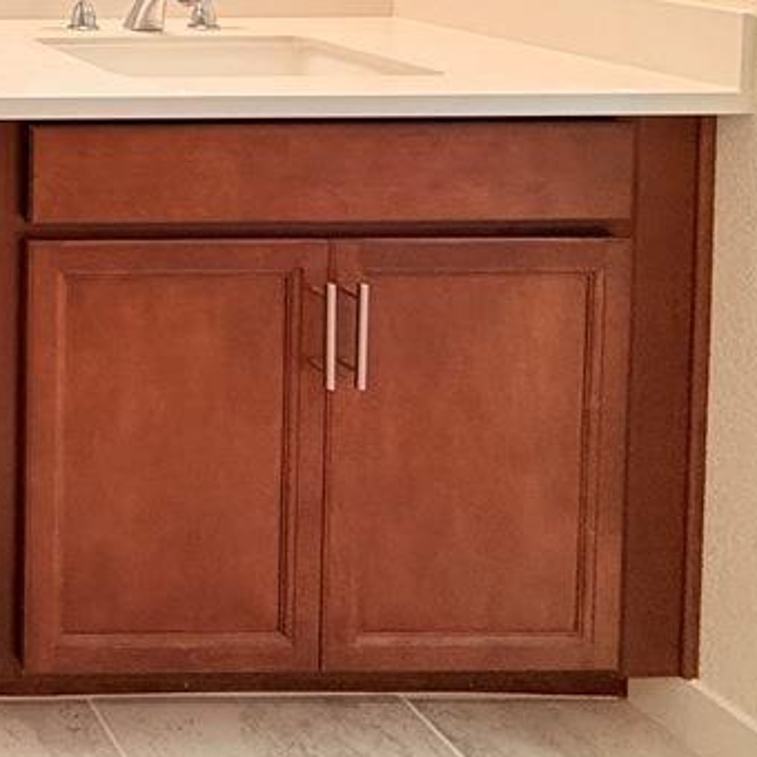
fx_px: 1089
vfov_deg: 32.7
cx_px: -445
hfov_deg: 25.6
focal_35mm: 44
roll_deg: +0.6
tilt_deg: -2.4
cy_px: -112
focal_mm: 2.22
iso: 100
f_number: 2.2
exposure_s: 1/120
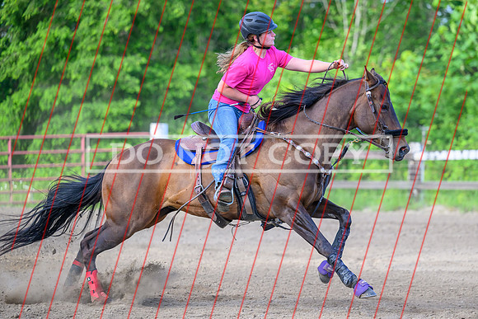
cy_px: 159
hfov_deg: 12.9
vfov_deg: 8.6
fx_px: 2117
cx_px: 267
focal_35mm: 159
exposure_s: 1/2500
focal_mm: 140
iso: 1600
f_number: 2.8
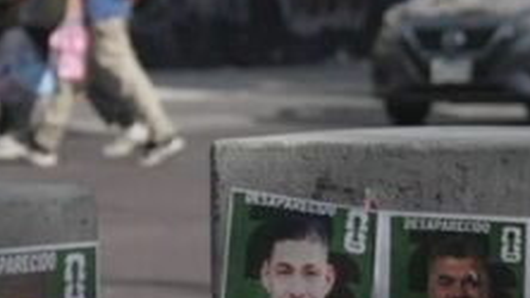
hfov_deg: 10.9
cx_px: 277
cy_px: 198
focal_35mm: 197
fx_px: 2769
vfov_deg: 6.2
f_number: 2.8
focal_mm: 40
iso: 1600
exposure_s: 1/1000
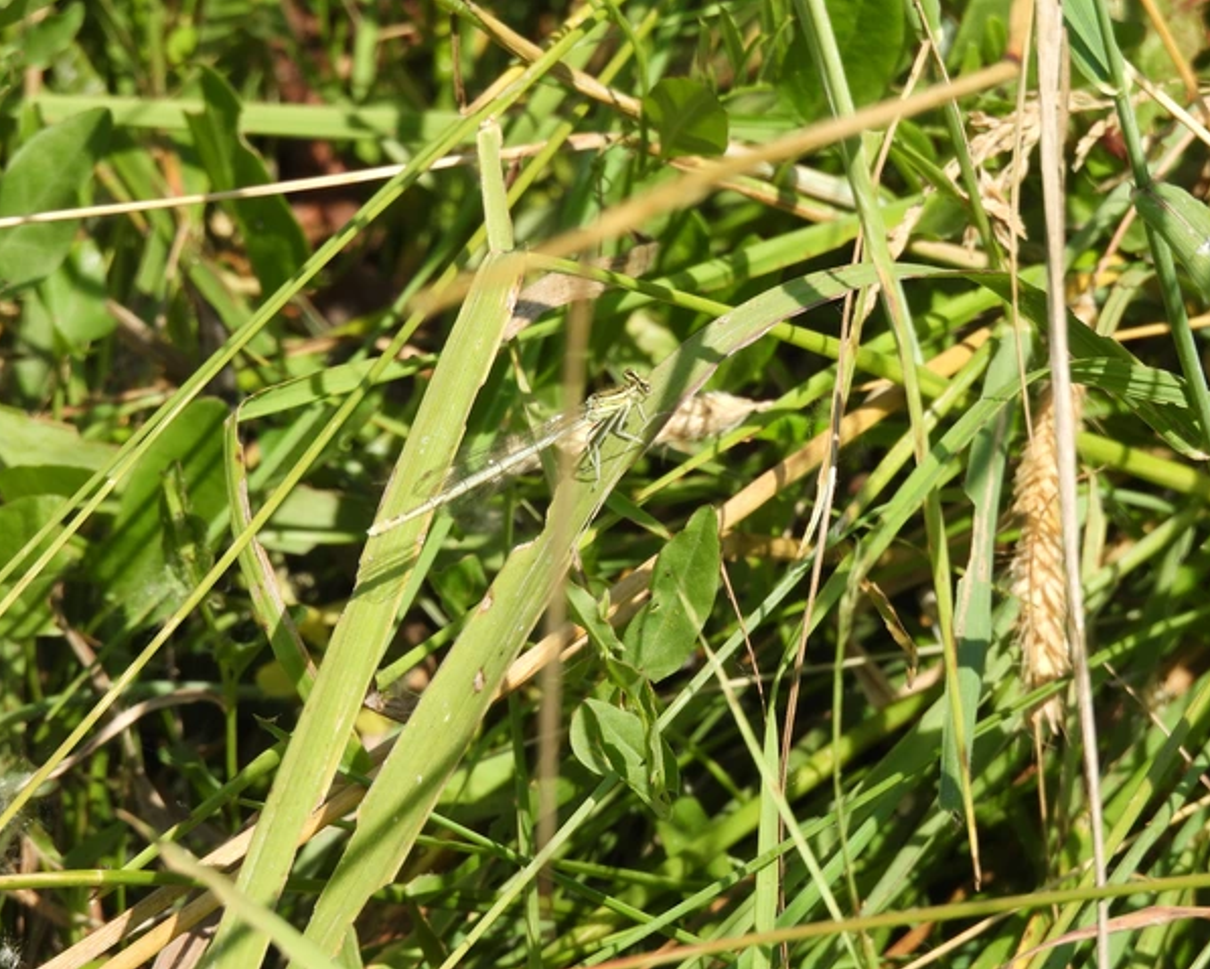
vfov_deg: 2.3
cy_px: 484
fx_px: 24360
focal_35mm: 680
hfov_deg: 2.8
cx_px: 572
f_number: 6.3
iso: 100
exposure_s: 1/320
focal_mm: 116
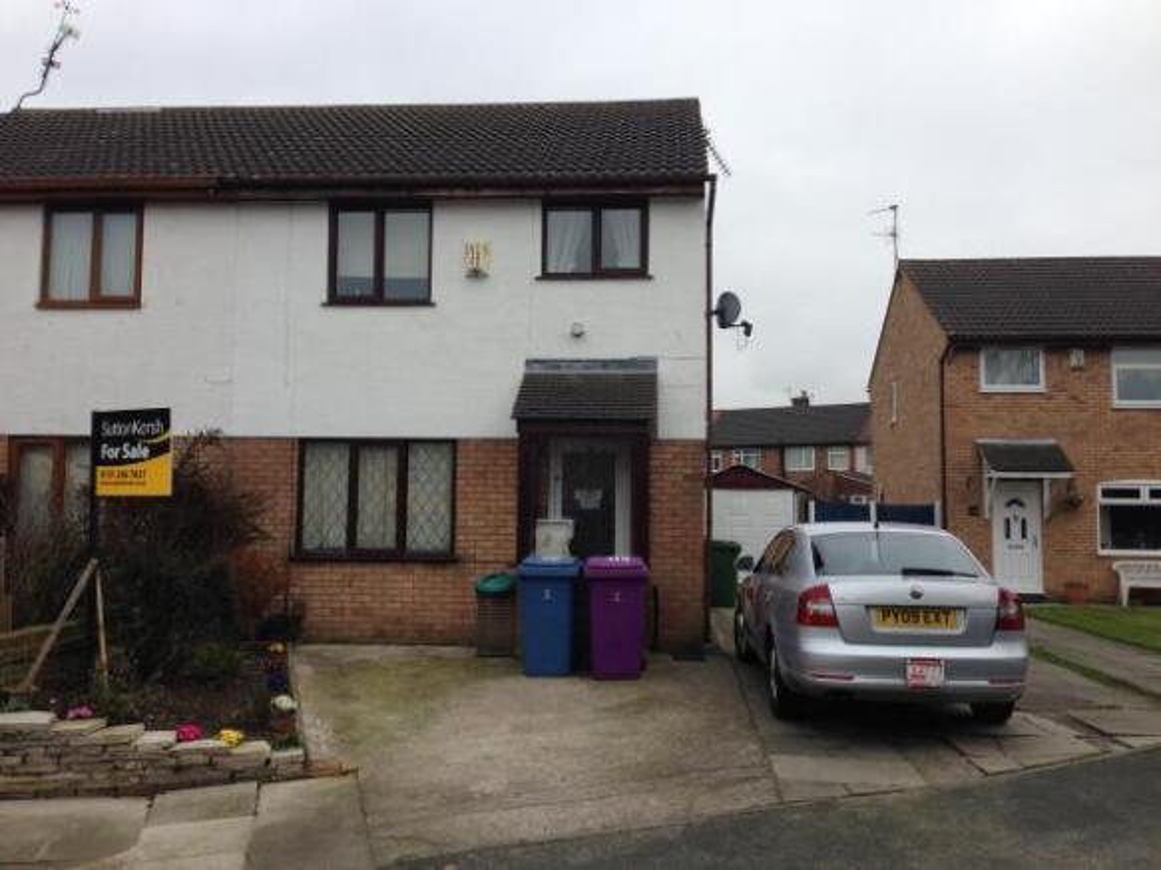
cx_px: 580
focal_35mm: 33
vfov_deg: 42.9
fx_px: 1107
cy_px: 435
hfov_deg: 55.4
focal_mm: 4.12
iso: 50
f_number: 2.4
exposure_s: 1/516
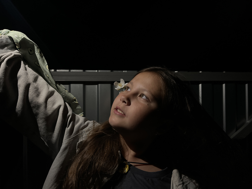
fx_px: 189
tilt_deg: +0.5
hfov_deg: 67.3
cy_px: 94
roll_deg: +1.1
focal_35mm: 26
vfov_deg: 53.1
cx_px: 126
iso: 500
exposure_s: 1/55
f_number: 1.6
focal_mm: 5.1
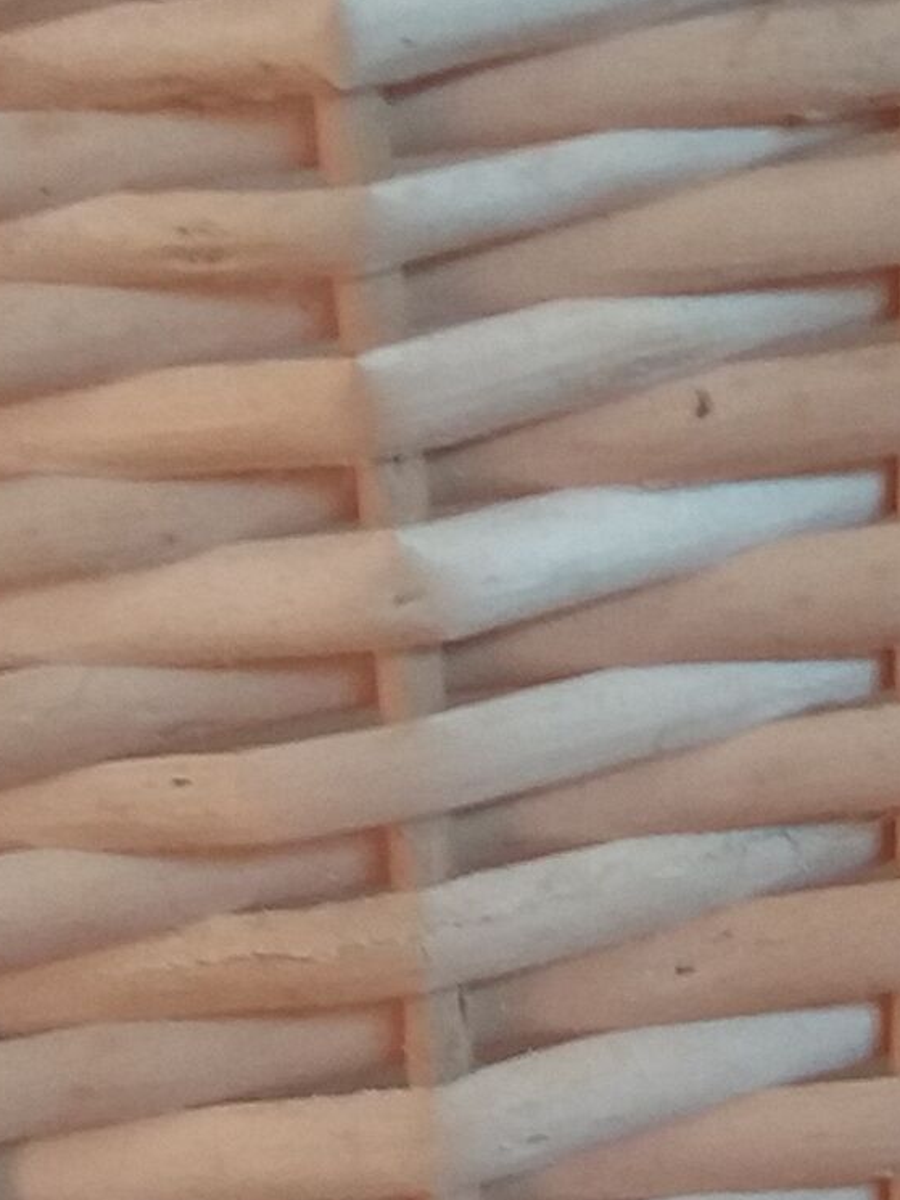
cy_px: 711
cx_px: 694
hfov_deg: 9.5
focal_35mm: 155
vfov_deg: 12.7
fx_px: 5376
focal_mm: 3.7
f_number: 1.9
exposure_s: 1/33
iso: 64
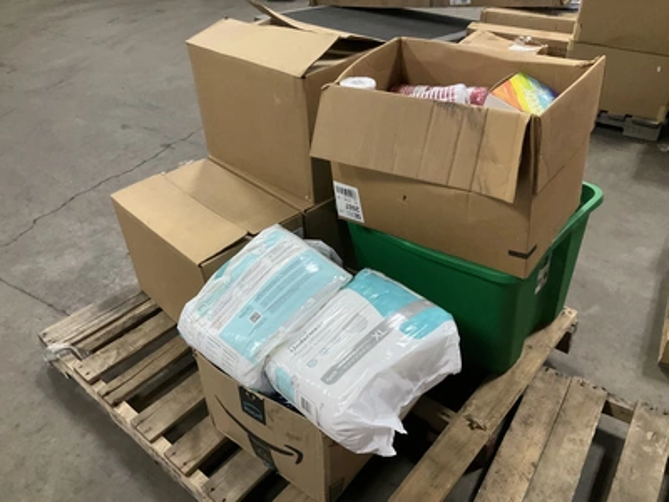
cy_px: 251
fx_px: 560
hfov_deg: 61.7
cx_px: 334
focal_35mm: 29
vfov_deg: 48.2
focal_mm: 3
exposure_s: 1/60
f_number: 1.8
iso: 250
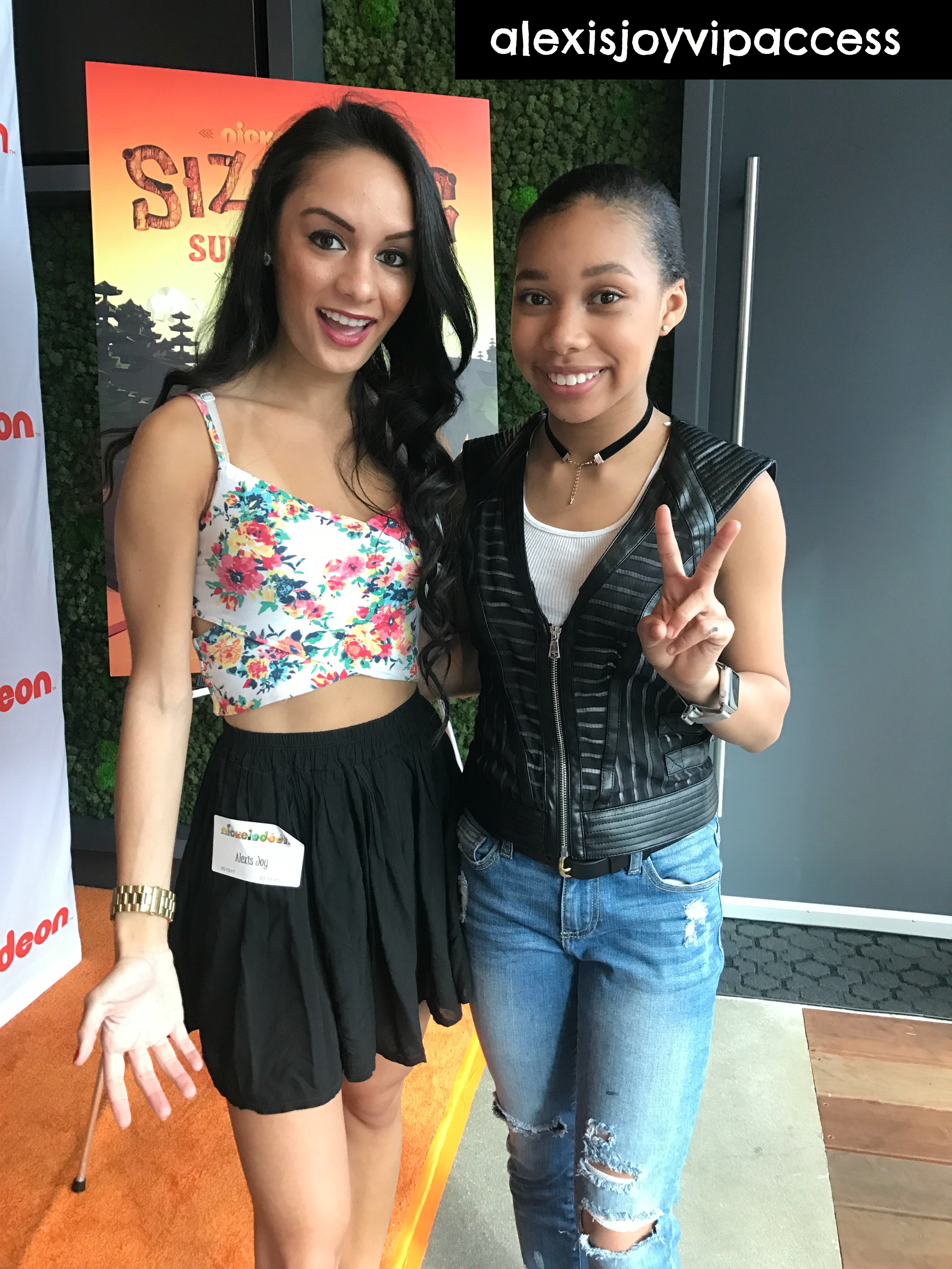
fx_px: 1027
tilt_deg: -12.1
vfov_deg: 63.4
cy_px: 634
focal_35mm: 28
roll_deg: +0.2
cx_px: 476
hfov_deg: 49.7
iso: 32
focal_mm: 3.99
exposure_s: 1/33
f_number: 1.8
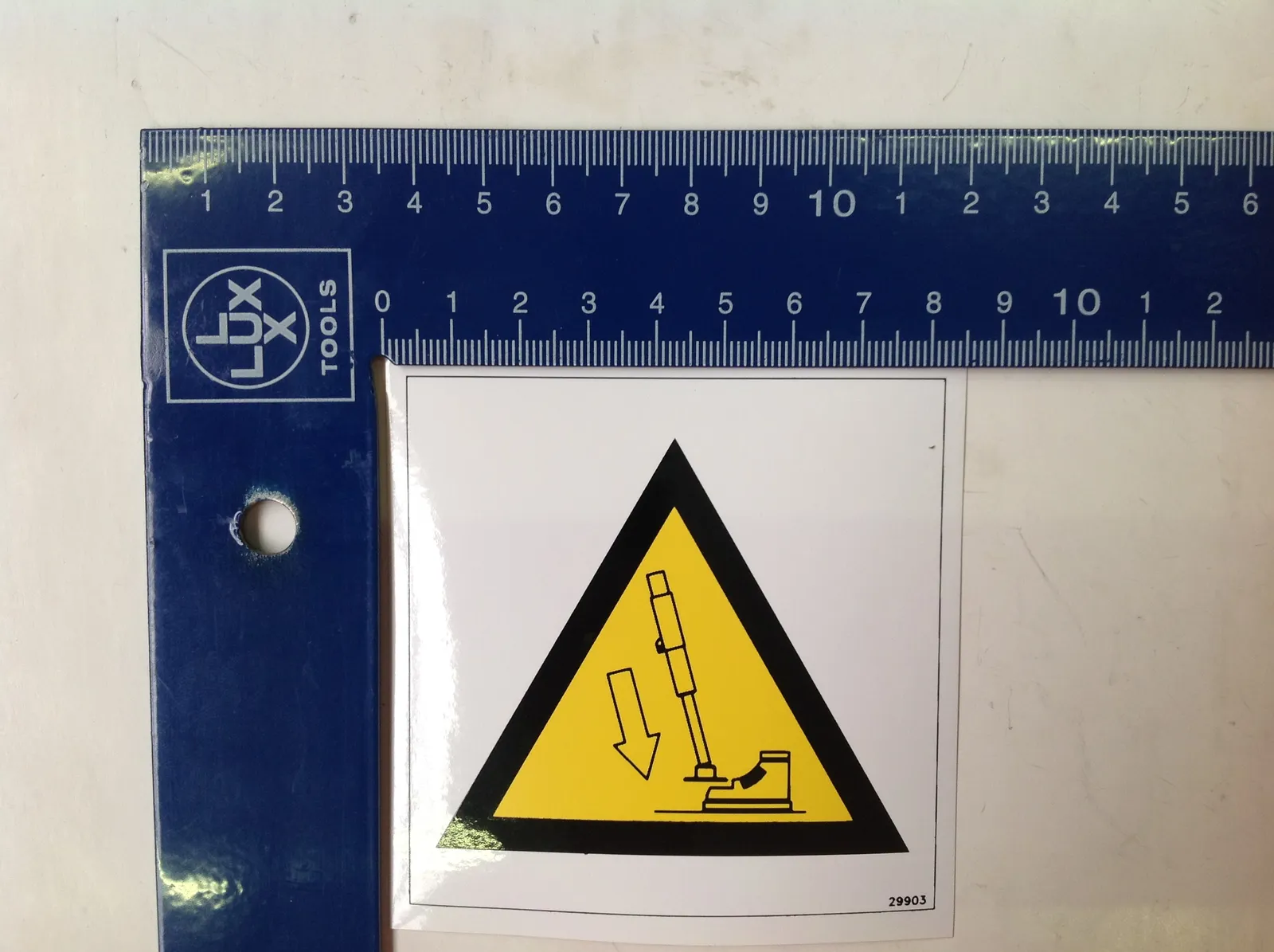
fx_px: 1286
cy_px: 476
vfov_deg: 40.6
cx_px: 637
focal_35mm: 35
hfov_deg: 52.7
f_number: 2.4
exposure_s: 1/17
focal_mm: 4.28
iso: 50
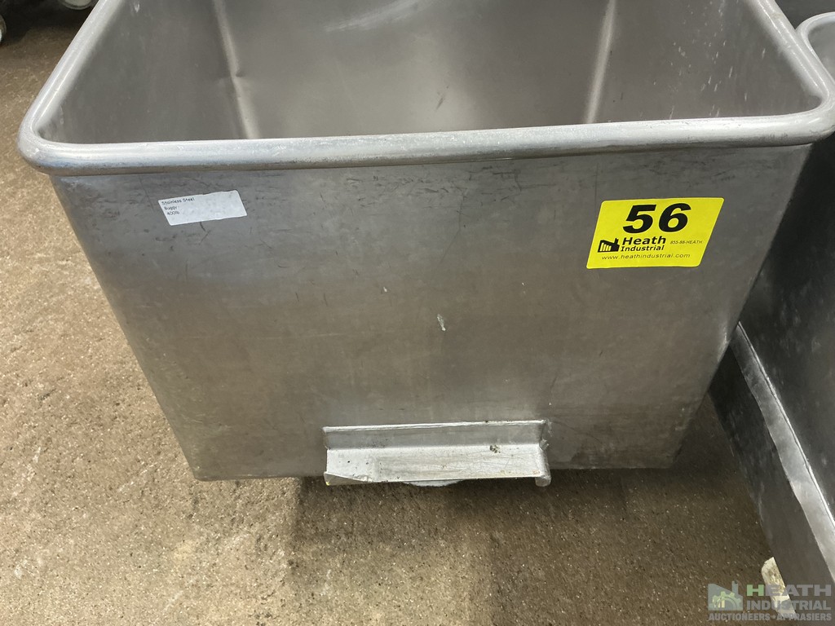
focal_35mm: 28
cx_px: 418
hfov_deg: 63.4
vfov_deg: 49.7
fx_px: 675
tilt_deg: -47.1
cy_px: 313
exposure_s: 1/60
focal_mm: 3
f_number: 1.8
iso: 250
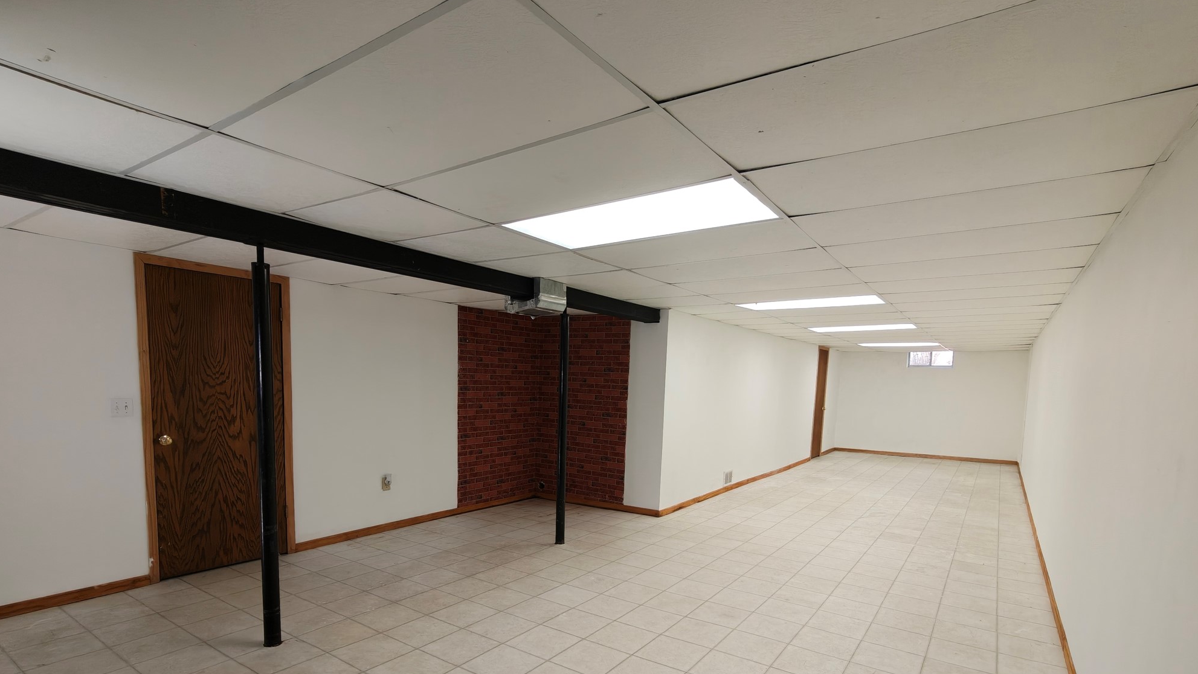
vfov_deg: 59.9
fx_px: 572
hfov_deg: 92.7
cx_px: 593
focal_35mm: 18
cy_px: 440
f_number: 2
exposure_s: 1/120
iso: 125
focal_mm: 2.31
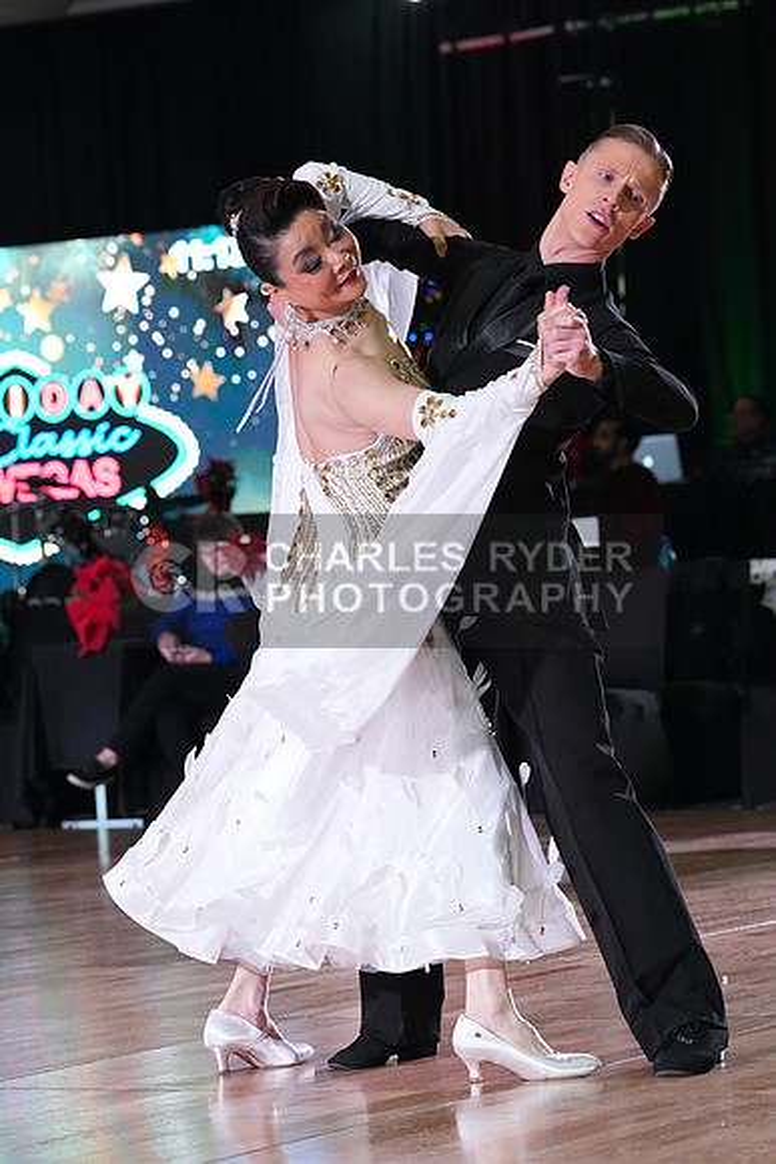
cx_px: 388
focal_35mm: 135
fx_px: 4362
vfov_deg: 15.2
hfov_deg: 10.2
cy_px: 582
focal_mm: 135
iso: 10000
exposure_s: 1/400
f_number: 6.3
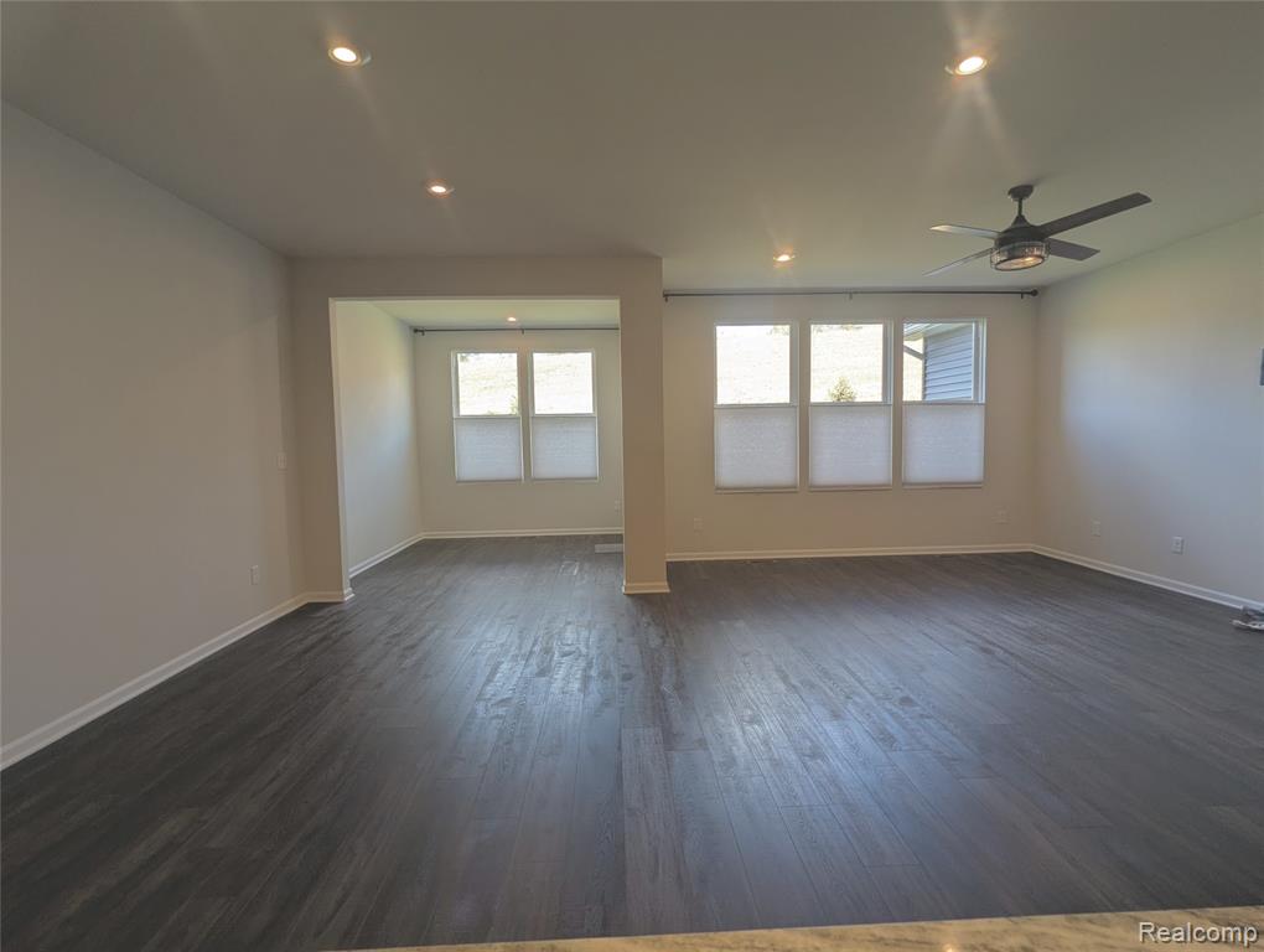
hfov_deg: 94.4
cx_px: 632
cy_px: 476
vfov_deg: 78.2
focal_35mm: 16
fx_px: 585
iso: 48
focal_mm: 2.35
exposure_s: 1/120
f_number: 2.2
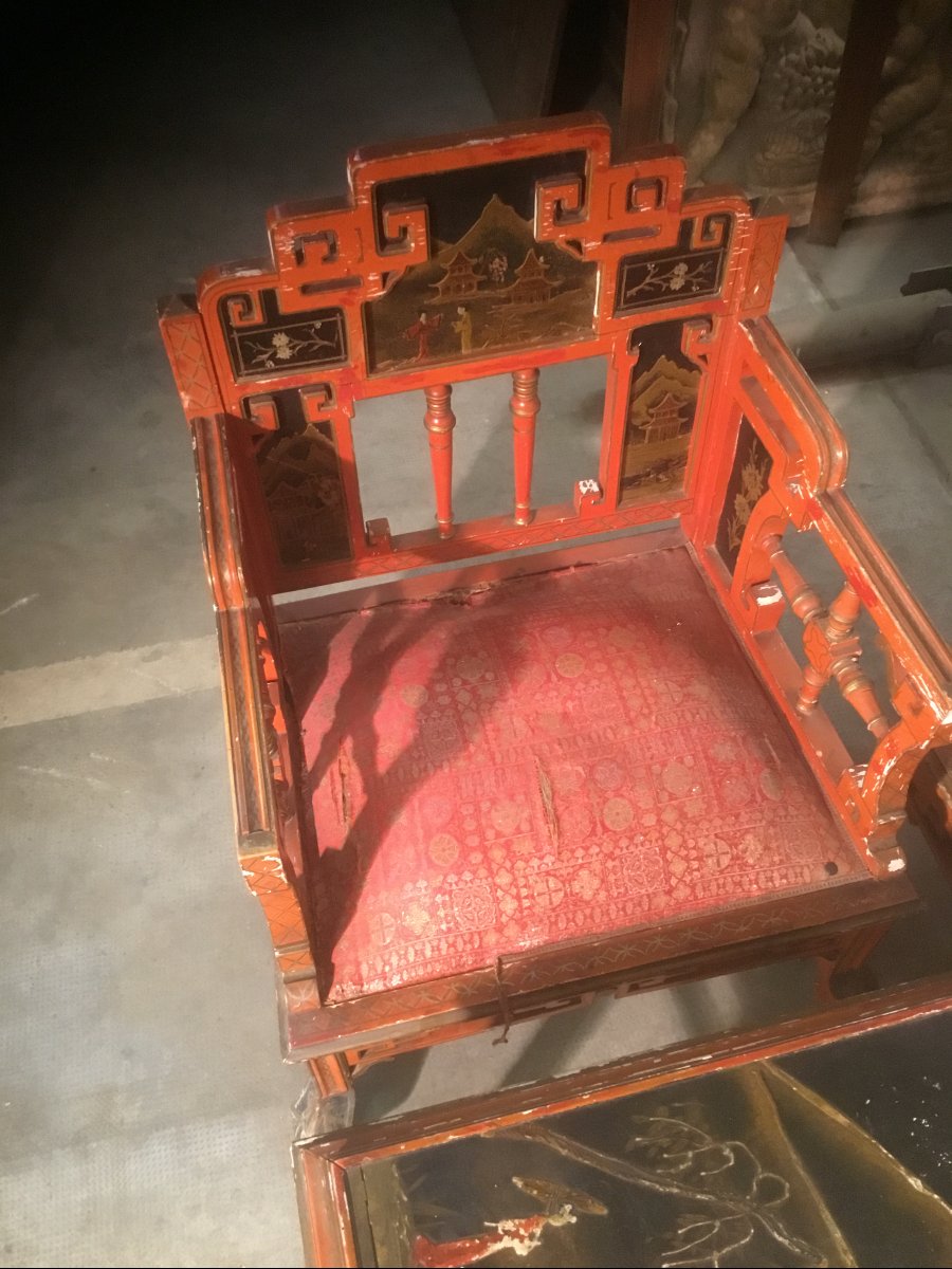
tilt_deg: -52.8
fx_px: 1137
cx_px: 476
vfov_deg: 58.4
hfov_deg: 45.4
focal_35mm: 31
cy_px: 634
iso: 250
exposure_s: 1/17
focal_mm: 3.3
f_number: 2.4
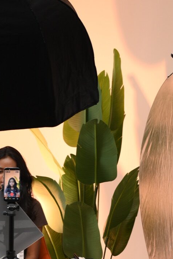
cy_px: 165
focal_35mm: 89
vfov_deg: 22.8
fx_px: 642
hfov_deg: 15.2
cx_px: 20
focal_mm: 40
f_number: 3.2
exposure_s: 1/100
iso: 500
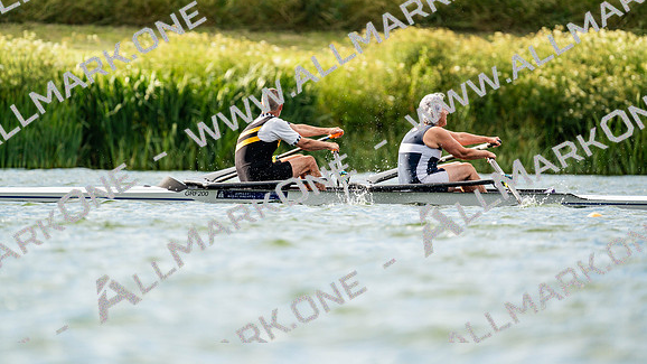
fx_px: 10824
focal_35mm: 631
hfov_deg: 3.4
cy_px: 151
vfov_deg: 1.9
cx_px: 324
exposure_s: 1/2000
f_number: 6.3
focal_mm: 600
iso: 400
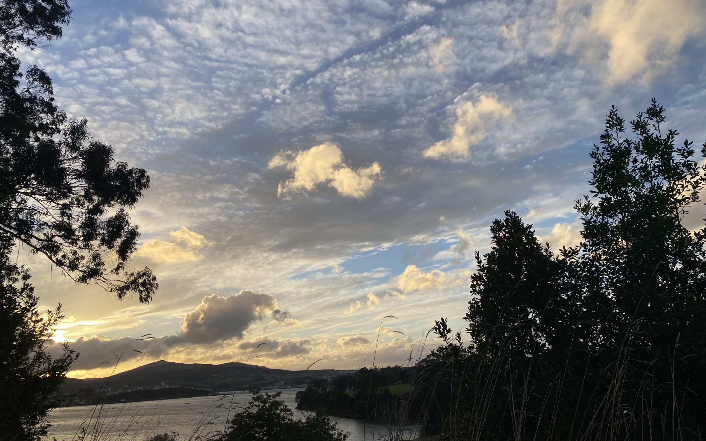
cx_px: 356
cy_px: 208
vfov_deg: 44.5
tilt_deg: +15.8
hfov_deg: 66.5
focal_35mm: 28
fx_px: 539
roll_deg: +2.6
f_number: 1.8
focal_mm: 4.25
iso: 32
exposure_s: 1/1808
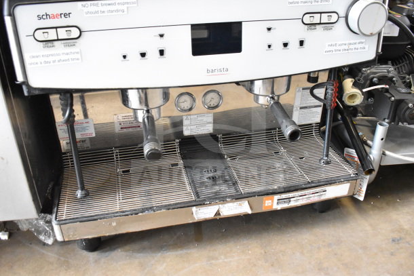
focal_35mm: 33
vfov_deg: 40.0
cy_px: 138
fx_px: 380
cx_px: 207
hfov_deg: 57.2
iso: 6400
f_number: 5
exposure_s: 1/100
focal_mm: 22
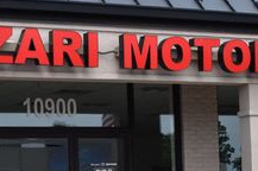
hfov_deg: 16.0
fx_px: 919
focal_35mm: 128
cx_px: 131
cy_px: 226
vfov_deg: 10.4
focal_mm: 29
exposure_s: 1/500
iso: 400
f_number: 11
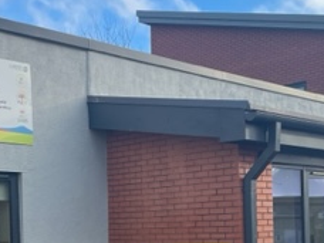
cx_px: 129
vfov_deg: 19.6
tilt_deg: -0.2
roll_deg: +1.3
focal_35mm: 73
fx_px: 683
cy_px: 243
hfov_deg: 26.6
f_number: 1.6
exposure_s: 1/1072
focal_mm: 4.2
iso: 32
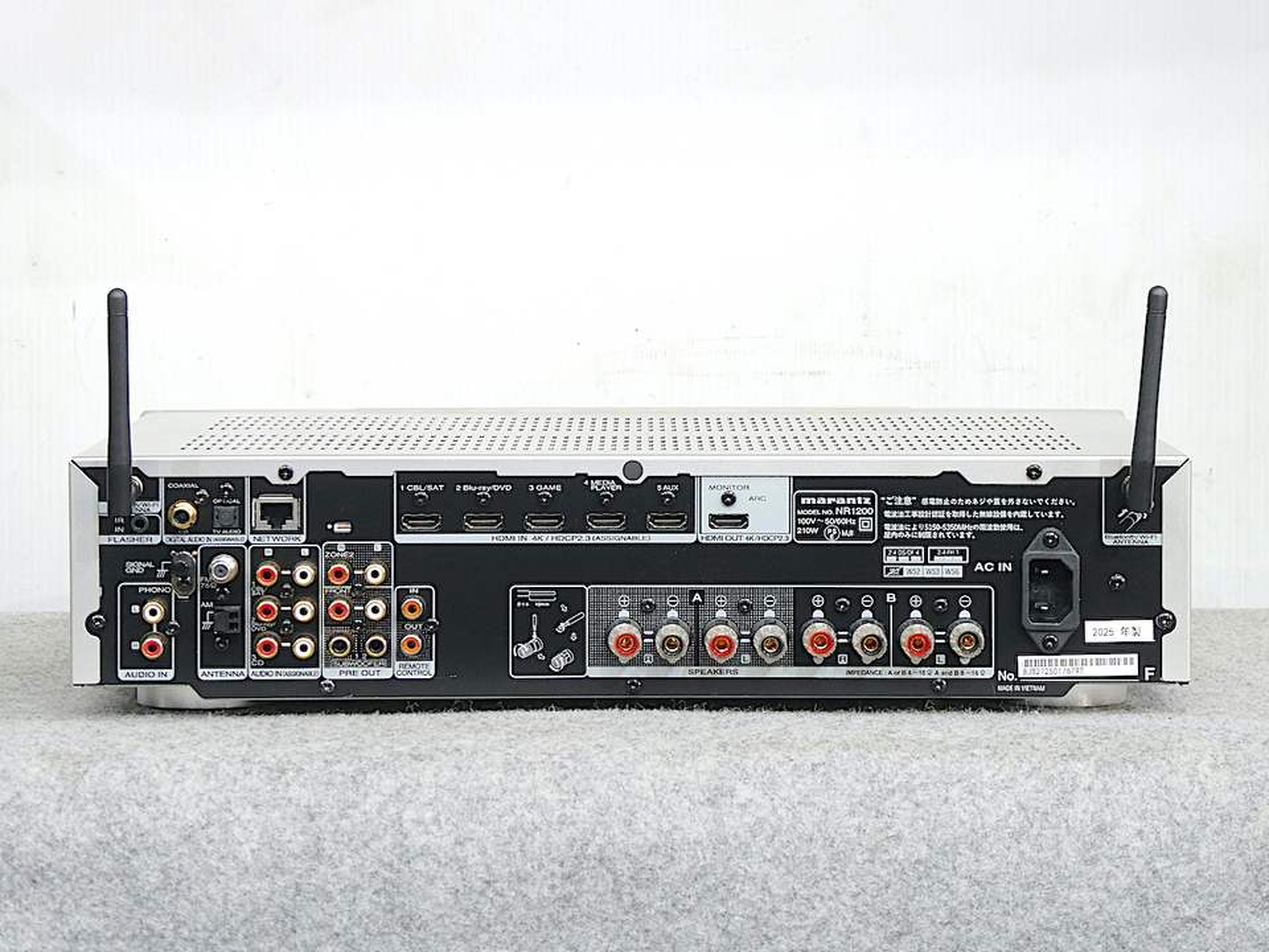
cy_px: 476
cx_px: 634
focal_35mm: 135
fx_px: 4949
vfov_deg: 11.0
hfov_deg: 14.6
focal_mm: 24.2
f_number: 5.3
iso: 200
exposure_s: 1/8
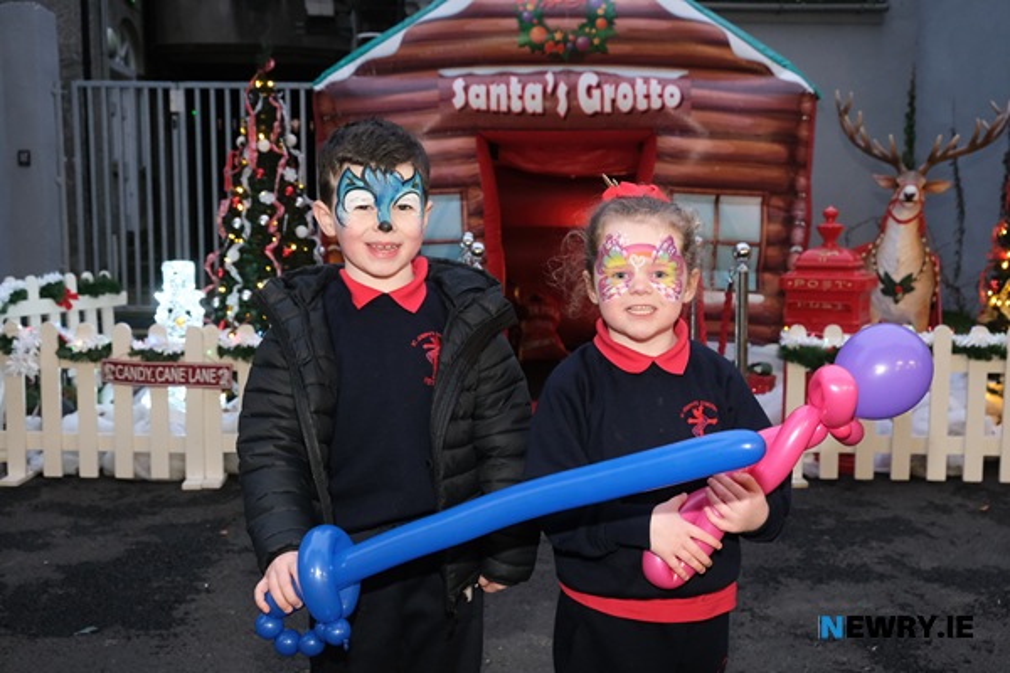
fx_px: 1066
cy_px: 336
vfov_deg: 35.1
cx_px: 505
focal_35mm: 38
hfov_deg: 50.7
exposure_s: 1/60
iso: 3200
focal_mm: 25.4
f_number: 5
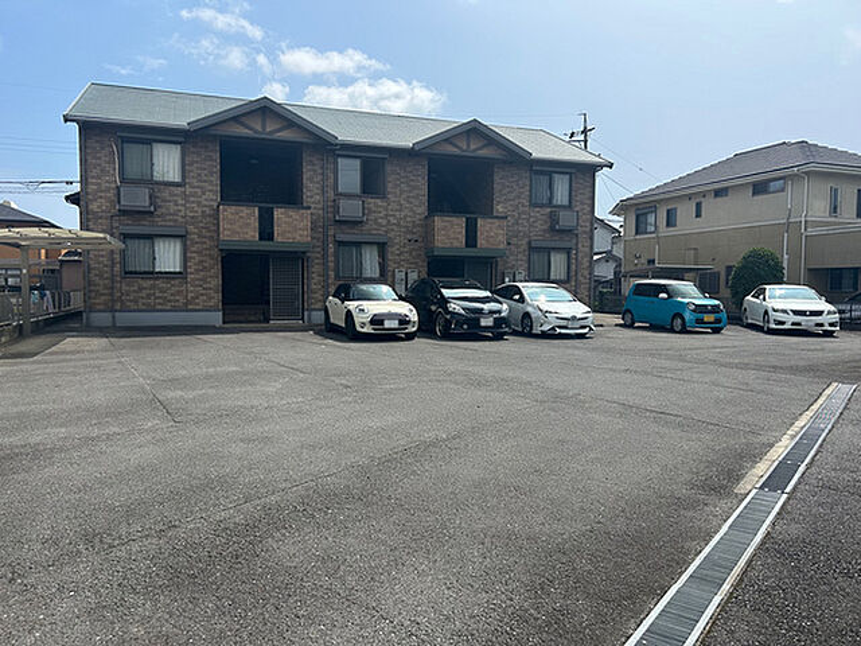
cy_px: 323
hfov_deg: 67.3
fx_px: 647
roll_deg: -0.3
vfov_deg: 53.1
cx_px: 430
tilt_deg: -3.3
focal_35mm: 26
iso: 50
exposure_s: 1/5882
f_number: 1.5
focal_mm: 5.7
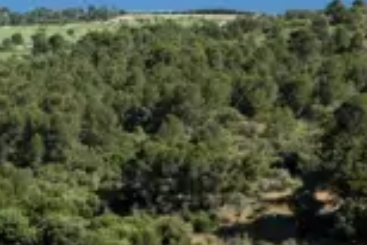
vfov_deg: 10.7
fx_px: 1286
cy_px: 287
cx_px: 71
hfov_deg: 16.1
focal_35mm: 126
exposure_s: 1/250
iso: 100
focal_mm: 19
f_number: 6.3
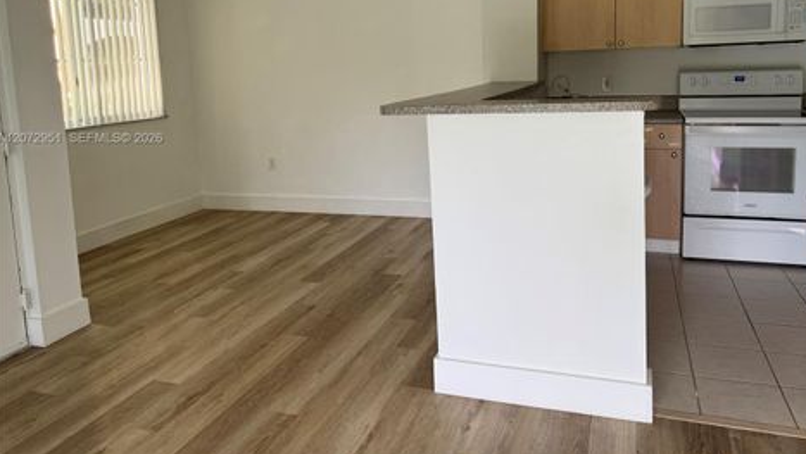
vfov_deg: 40.8
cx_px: 426
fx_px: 599
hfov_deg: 67.8
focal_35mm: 28
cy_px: 139
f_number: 1.78
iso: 100
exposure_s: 1/121
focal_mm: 6.76
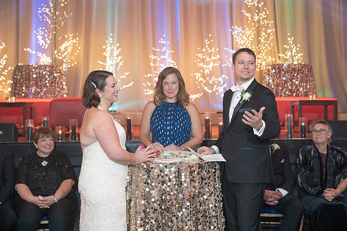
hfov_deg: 28.8
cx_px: 174
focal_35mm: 70
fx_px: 675
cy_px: 116
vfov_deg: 19.5
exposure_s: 1/125
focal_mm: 70
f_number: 4
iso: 4000
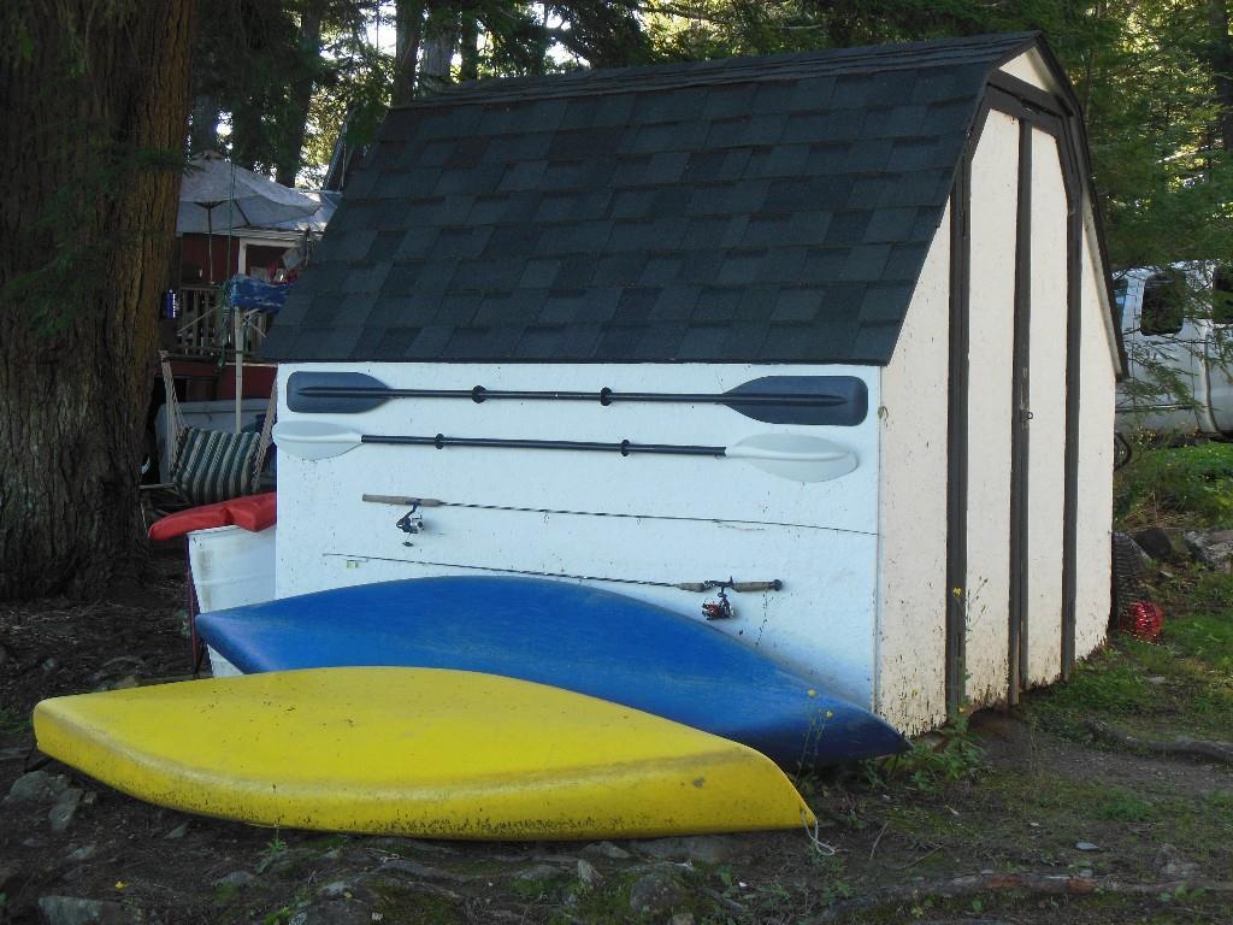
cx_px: 616
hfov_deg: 38.2
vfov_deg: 29.1
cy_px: 462
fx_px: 1781
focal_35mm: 50
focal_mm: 8.9
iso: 125
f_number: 4
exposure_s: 1/100
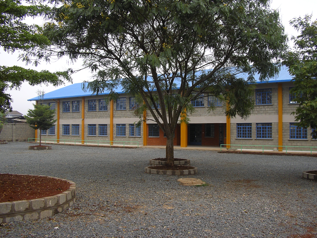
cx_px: 160
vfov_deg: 36.8
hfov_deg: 47.9
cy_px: 118
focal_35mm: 39
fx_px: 357
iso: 50
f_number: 2.9
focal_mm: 5.8
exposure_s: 1/160
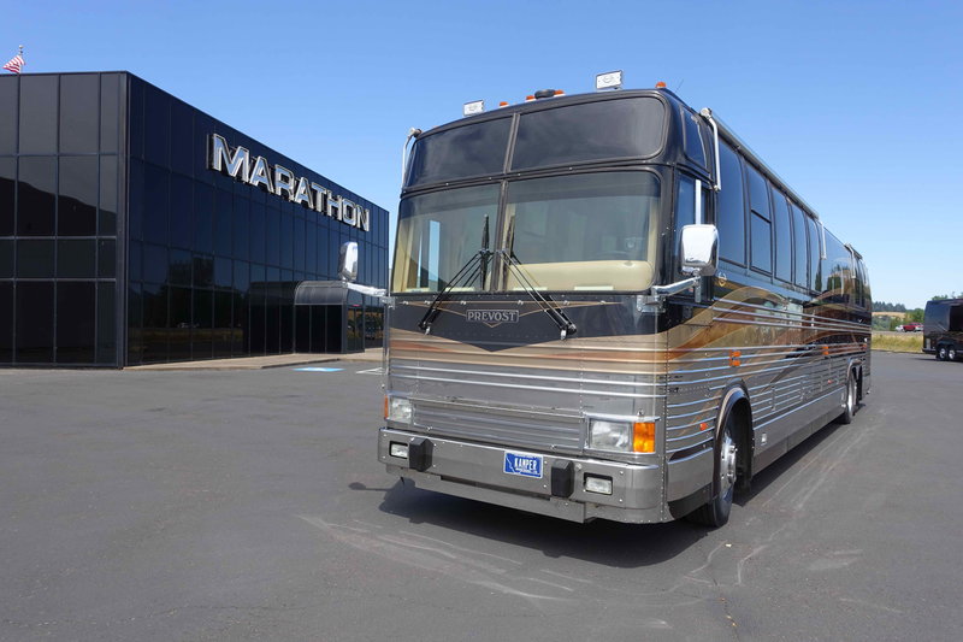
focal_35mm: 24
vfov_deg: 53.1
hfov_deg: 73.8
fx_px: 642
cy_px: 321
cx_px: 482
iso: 125
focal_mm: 8.8
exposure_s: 1/320
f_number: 5.6
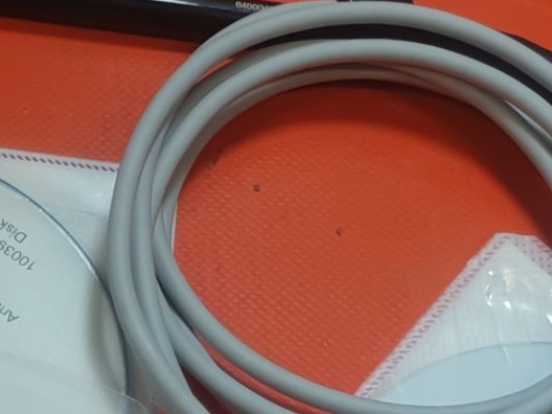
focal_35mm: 126
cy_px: 423
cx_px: -118
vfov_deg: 11.6
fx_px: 2009
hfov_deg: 15.1
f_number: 1.5
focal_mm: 4.3
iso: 64
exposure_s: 1/50
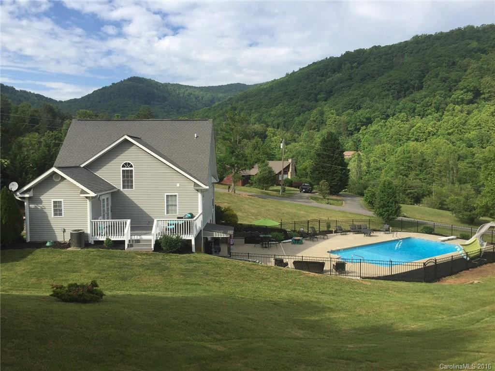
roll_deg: -0.5
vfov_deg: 48.2
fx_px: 415
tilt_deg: -4.6
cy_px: 186
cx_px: 248
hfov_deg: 61.7
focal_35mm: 29
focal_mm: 4.15
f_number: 2.2
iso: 32
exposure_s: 1/1799
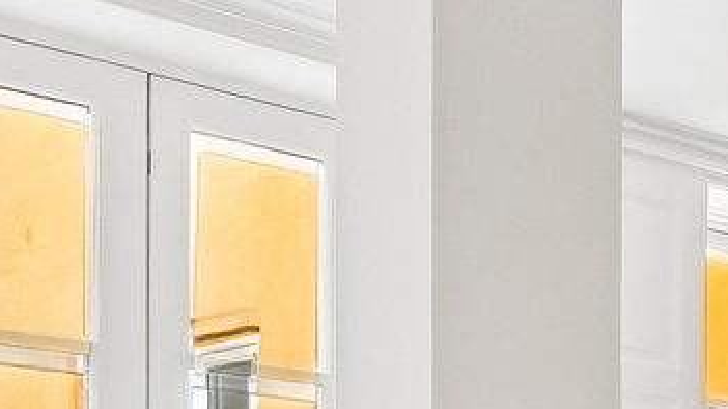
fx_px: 1659
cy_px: 659
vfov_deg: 13.1
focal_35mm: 86
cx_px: 1522
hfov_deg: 17.0
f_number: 10
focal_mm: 12
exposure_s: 1/1.25
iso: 200
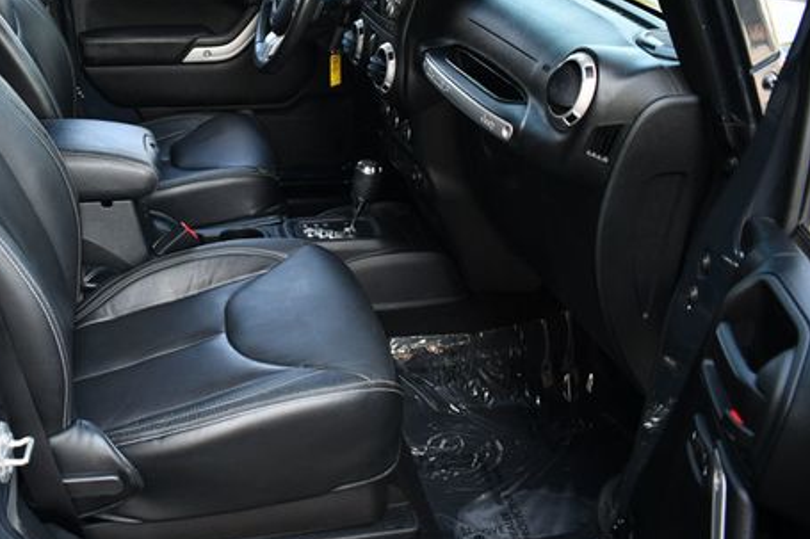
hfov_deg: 49.6
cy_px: 197
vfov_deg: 34.8
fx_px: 855
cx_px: 256
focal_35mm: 38
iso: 400
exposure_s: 1/250
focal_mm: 18
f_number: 4
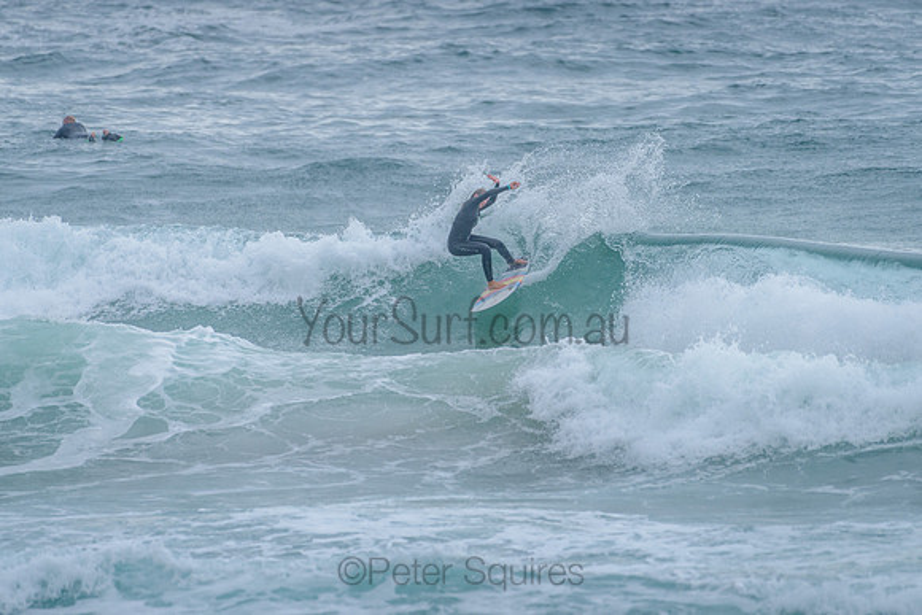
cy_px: 239
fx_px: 15697
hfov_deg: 3.4
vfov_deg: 2.2
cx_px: 462
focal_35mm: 613
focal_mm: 500
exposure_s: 1/1250
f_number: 5.6
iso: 720
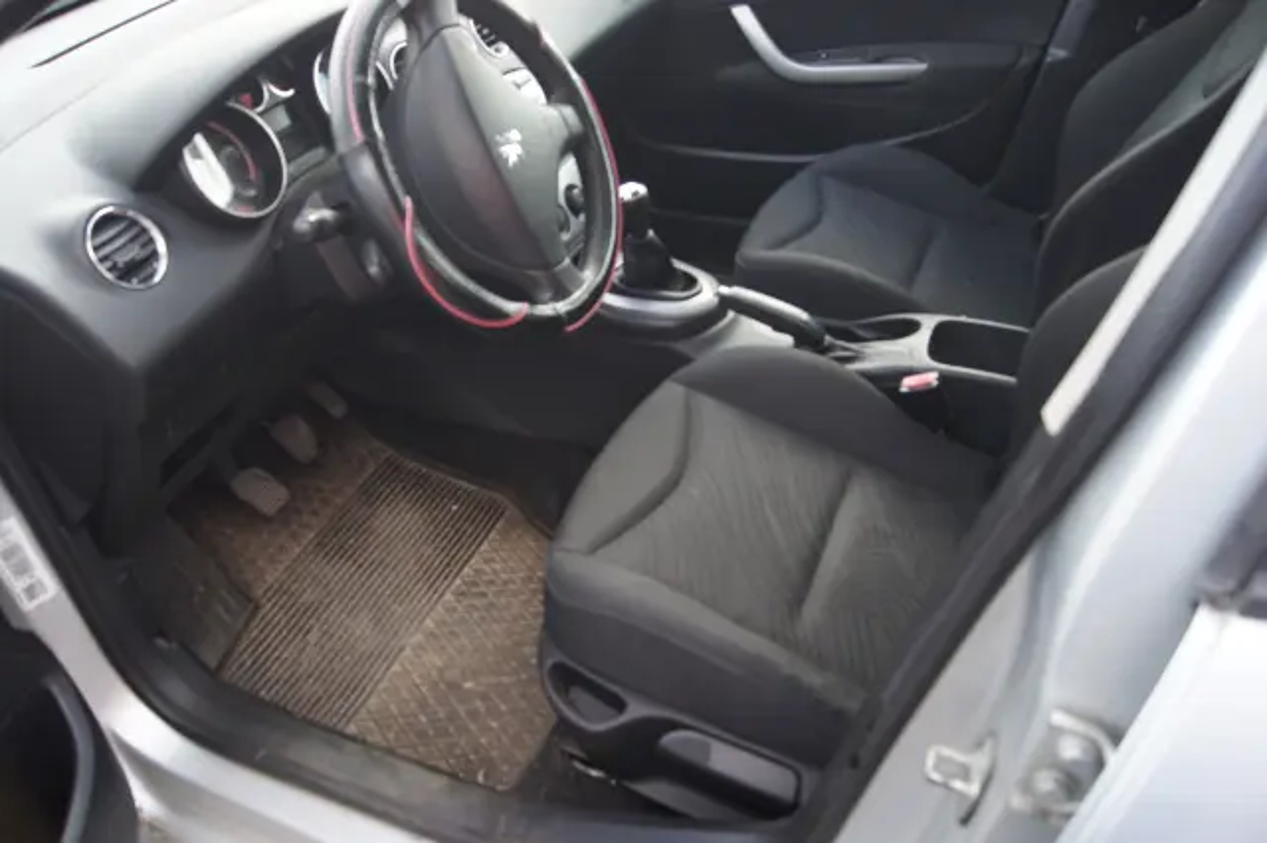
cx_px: 634
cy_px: 422
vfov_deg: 47.9
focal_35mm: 27
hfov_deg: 67.4
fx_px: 950
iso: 100
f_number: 4.5
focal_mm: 18
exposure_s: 1/40
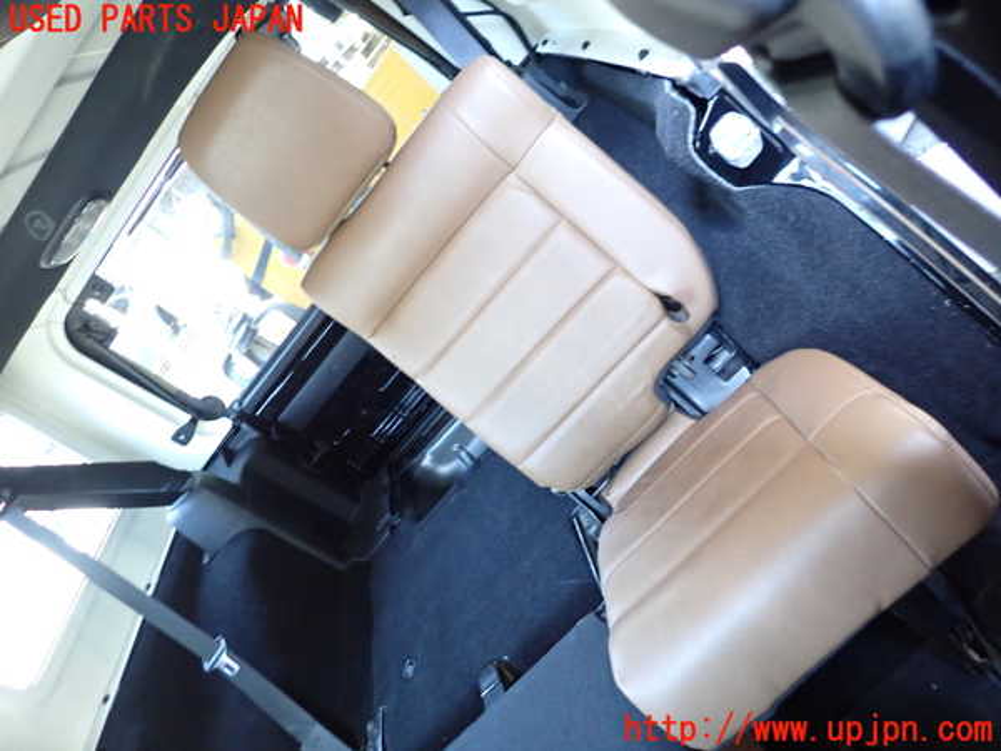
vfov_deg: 54.9
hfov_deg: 69.4
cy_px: 376
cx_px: 500
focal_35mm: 25
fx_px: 723
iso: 640
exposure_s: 1/30
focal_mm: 4.5
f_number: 2
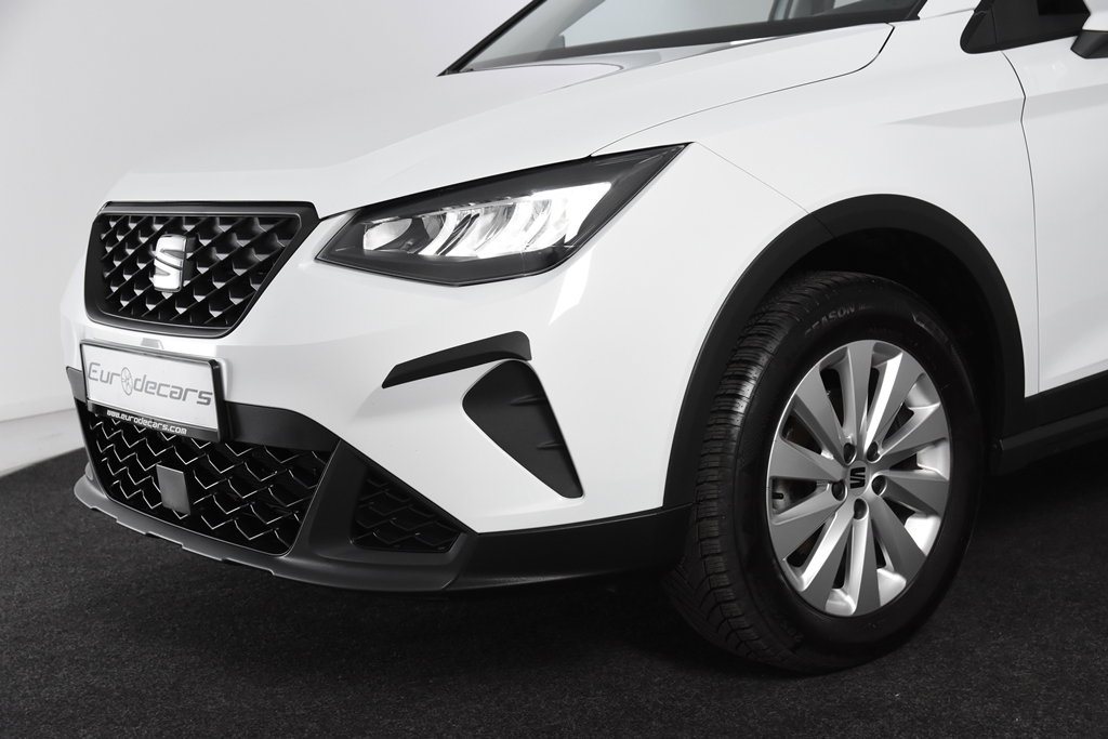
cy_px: 370
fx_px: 1570
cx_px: 554
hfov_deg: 38.9
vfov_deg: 26.5
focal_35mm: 51
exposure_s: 1/125
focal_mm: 34
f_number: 5.6
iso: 1600
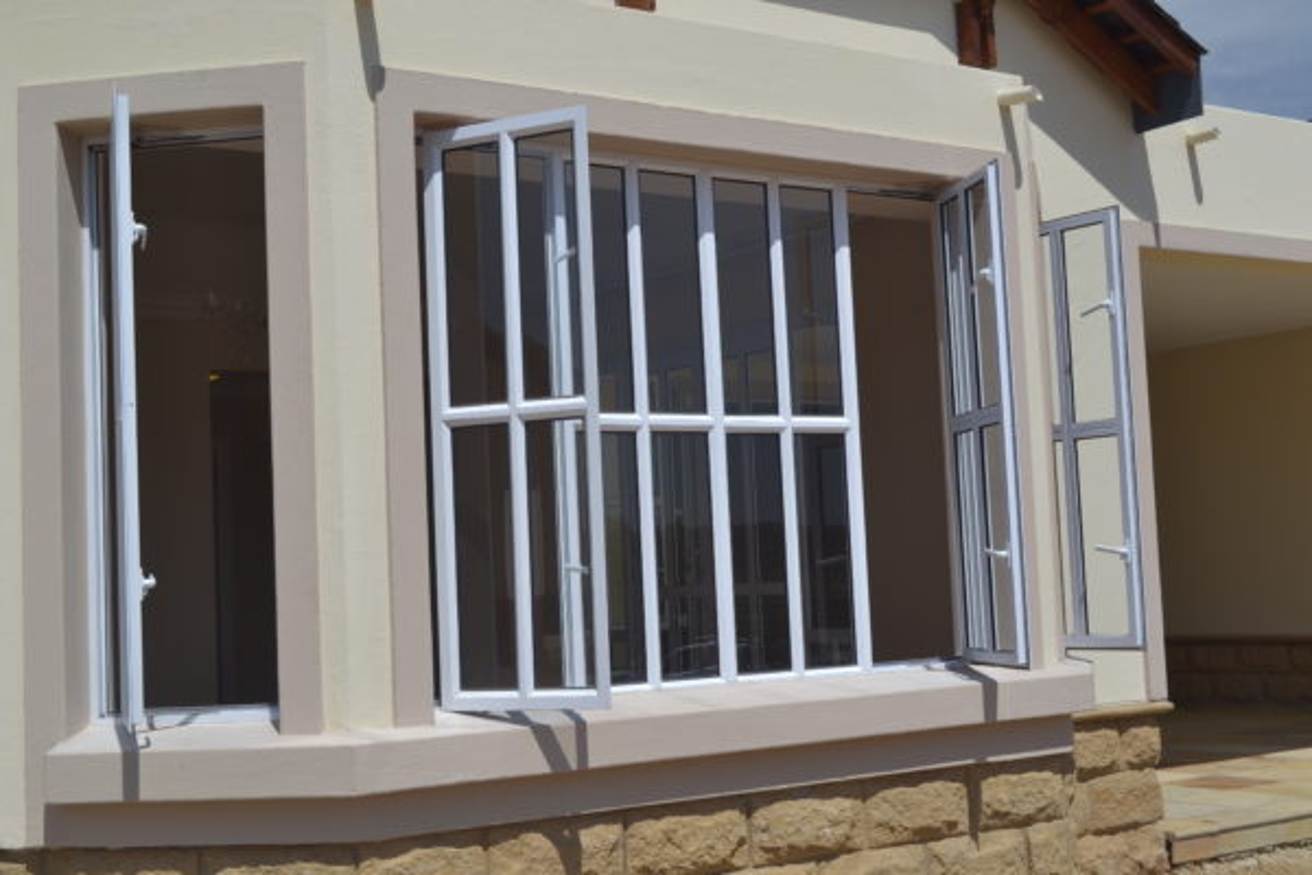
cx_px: 656
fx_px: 1749
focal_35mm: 48
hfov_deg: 41.1
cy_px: 438
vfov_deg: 28.1
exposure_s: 1/320
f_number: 9
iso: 100
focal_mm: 32
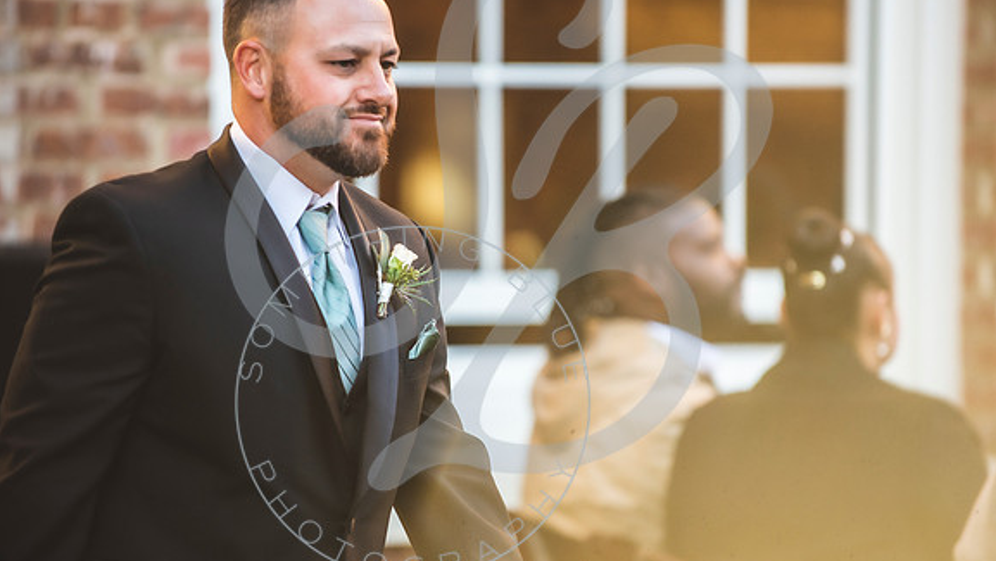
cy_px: 258
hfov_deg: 9.7
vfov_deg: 5.5
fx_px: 5865
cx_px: 499
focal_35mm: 222
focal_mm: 200
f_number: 2.8
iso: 640
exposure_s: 1/640
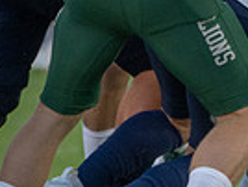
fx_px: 16787
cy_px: -25
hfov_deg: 0.8
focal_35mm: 2339
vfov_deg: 0.6
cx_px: 444
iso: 2000
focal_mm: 400
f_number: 5.6
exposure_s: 1/1250
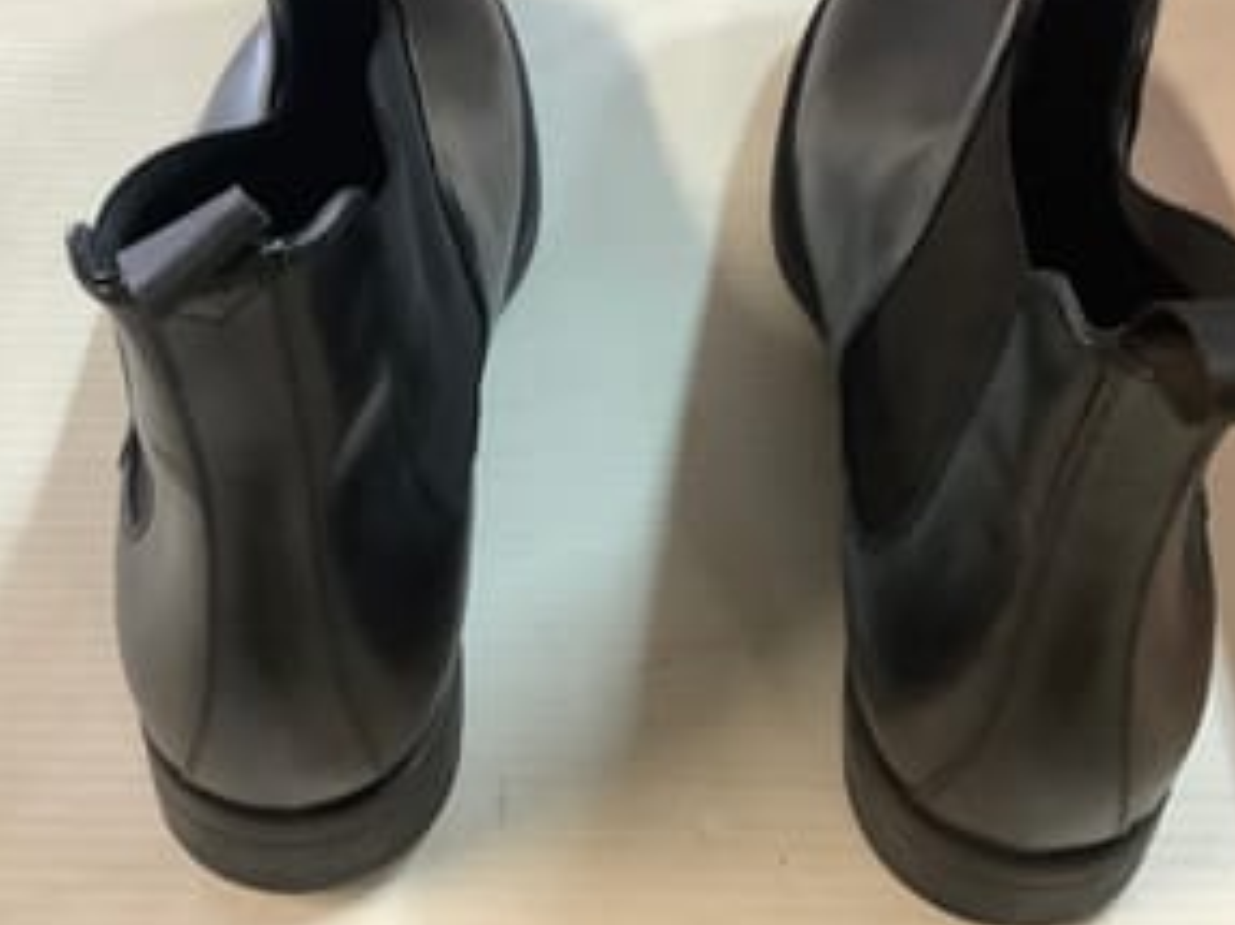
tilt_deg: -48.2
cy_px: 295
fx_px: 1926
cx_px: 577
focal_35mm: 54
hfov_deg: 35.5
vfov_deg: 26.8
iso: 250
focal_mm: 3.3
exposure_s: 1/50
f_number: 2.4
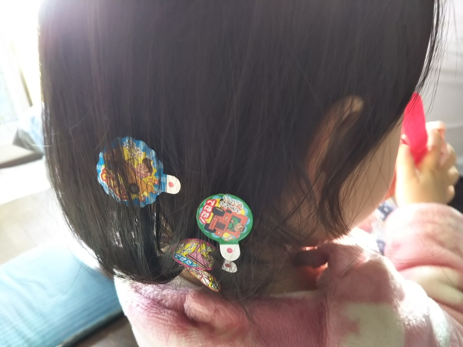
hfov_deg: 60.0
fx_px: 401
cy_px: 174
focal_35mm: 30
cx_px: 232
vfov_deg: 46.8
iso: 80
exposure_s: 1/30
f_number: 2.2
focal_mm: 4
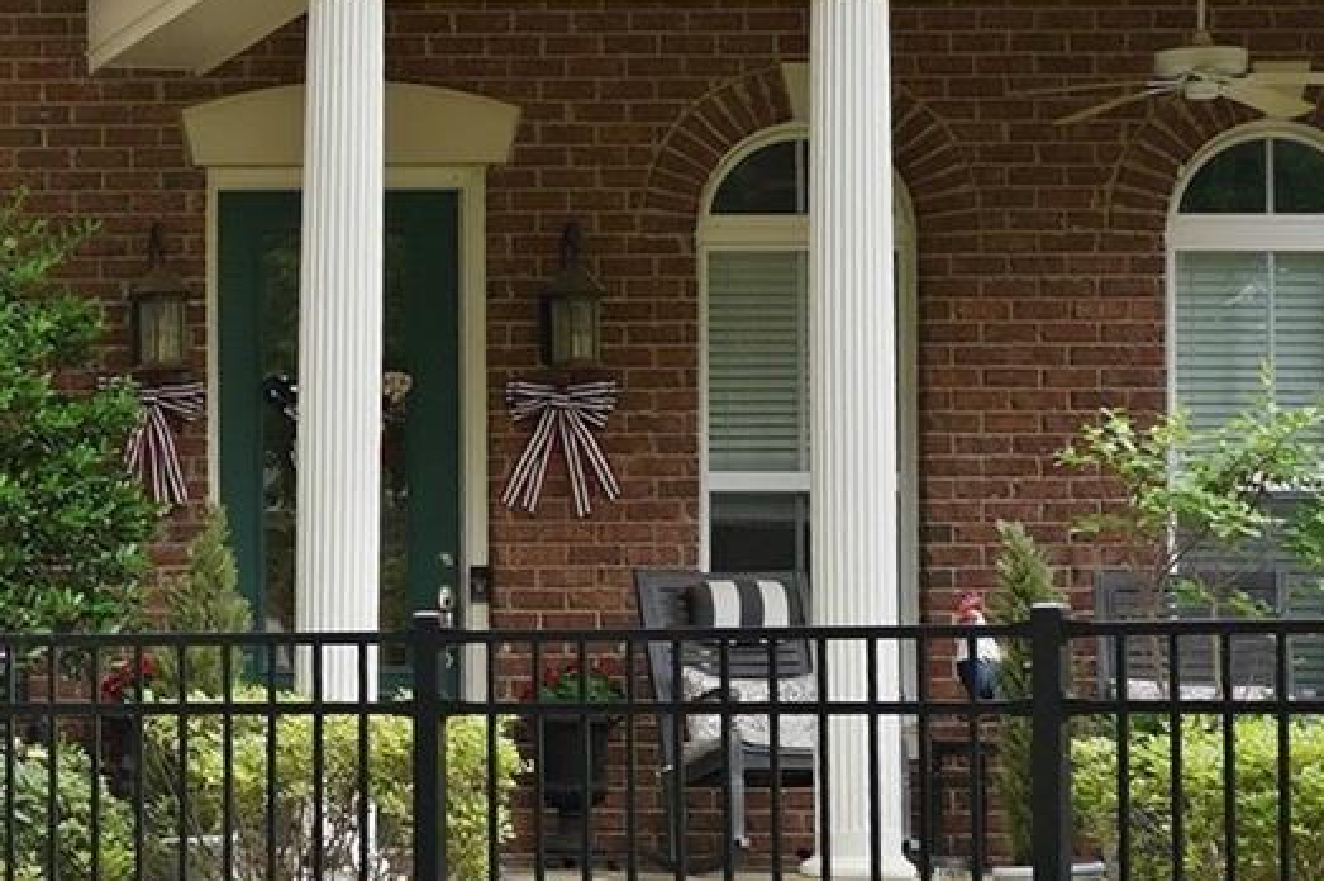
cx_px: -1215
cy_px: -196
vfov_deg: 9.8
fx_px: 5035
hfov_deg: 13.2
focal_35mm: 137
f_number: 4
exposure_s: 1/60
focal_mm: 35
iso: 100
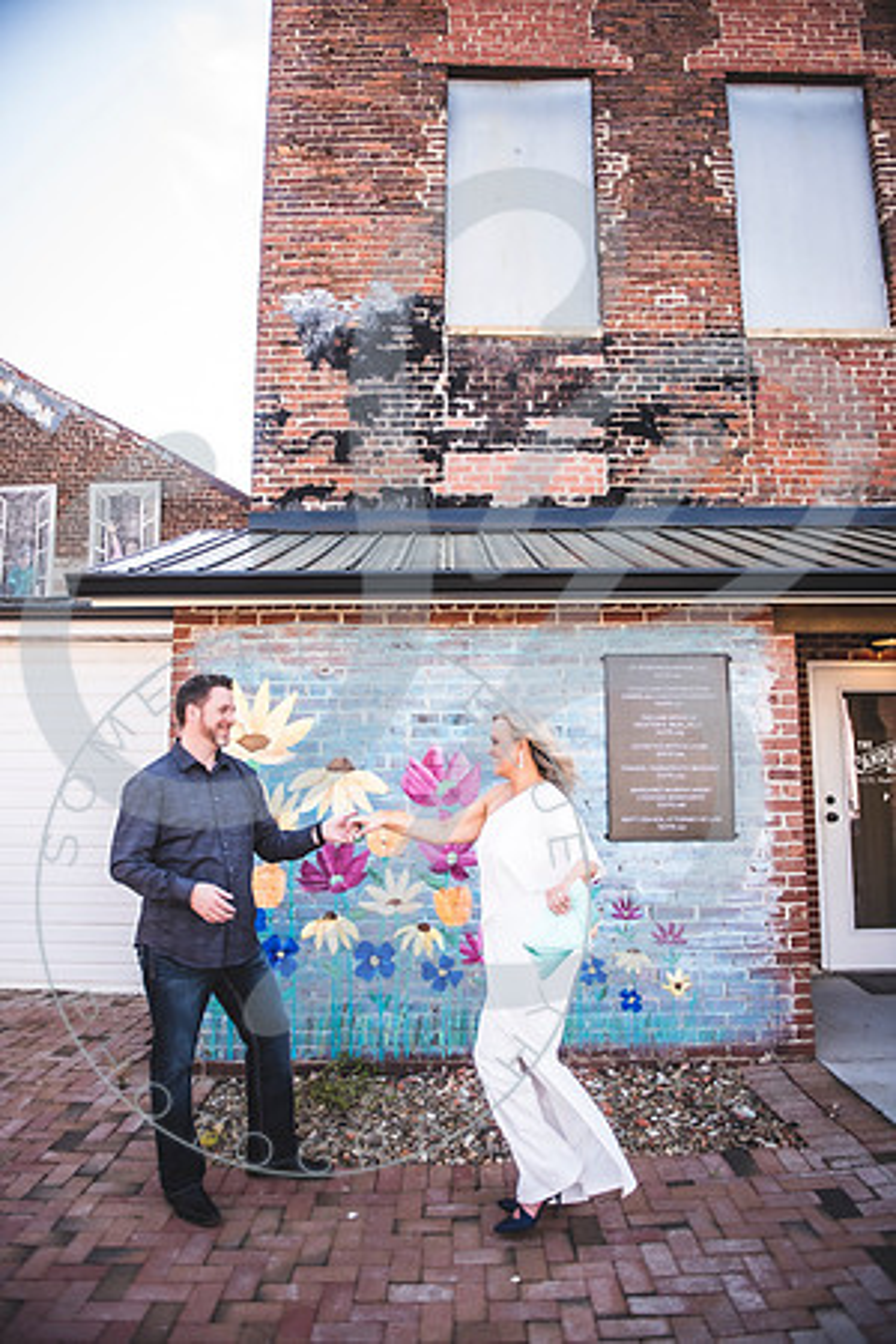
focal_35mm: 24
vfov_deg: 73.7
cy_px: 672
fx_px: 896
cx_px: 448
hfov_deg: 53.1
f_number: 2.8
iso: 100
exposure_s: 1/400
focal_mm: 24
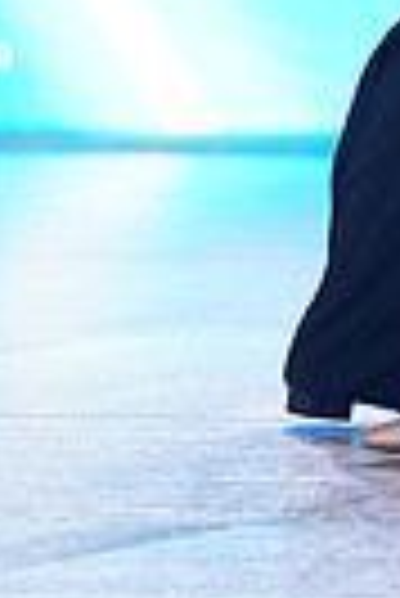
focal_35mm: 784
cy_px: -265
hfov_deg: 1.8
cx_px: 717
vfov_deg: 2.6
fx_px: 13032
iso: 800
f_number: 2.8
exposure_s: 1/500
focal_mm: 180
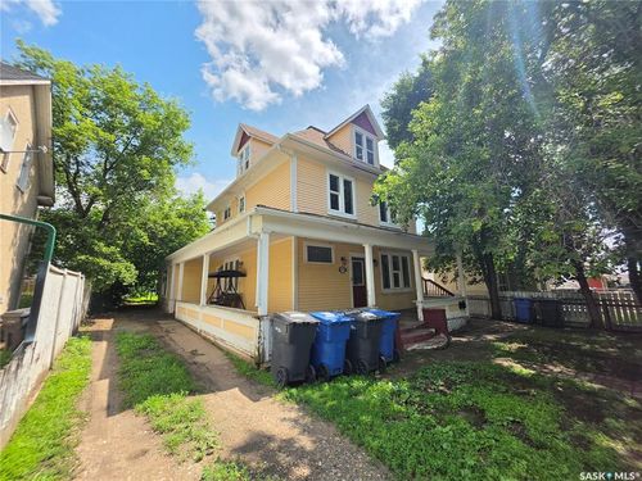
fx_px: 241
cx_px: 321
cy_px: 240
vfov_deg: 89.9
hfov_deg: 106.2
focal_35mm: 13
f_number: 1.9
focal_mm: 2.2
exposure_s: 1/1668
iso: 32
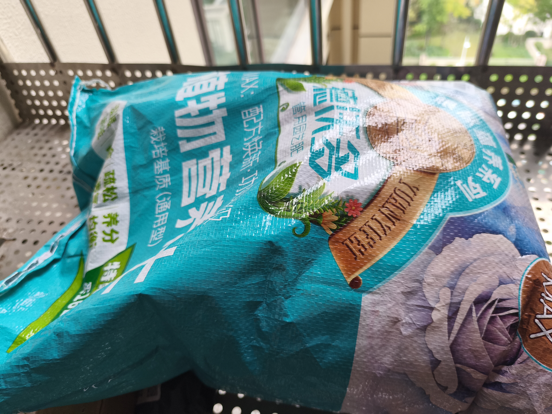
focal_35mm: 23
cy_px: 207
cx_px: 276
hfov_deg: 73.9
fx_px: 367
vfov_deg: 58.9
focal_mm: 5.84
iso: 320
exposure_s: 1/100
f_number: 1.6
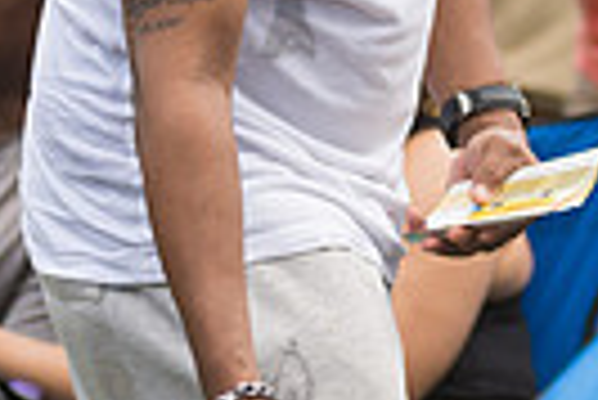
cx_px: 288
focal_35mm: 400
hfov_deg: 5.1
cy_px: -20
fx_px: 6652
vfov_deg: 3.4
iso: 400
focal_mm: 92
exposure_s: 1/400
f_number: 4
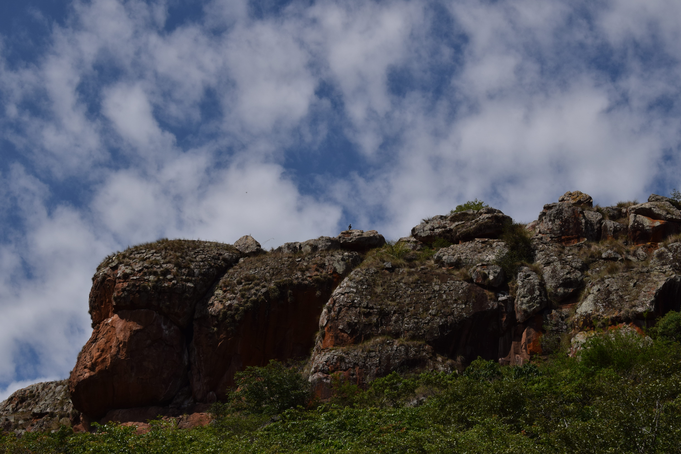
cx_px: 340
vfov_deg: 16.6
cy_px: 227
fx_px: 1561
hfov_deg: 24.6
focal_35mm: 82
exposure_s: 1/800
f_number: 14
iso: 200
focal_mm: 55
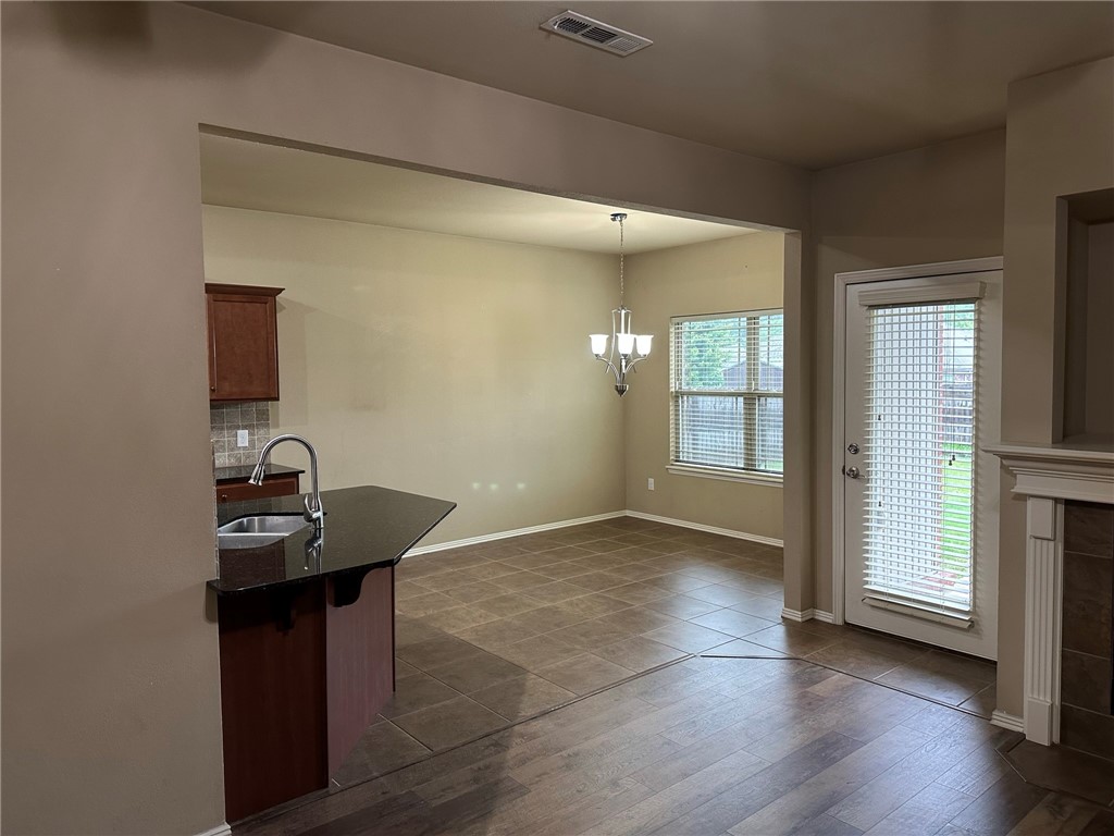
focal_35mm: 24
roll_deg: +0.7
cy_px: 418
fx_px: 772
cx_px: 557
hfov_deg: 71.6
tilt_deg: -3.5
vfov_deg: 56.8
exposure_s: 1/60
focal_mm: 6.86
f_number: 1.78
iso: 320
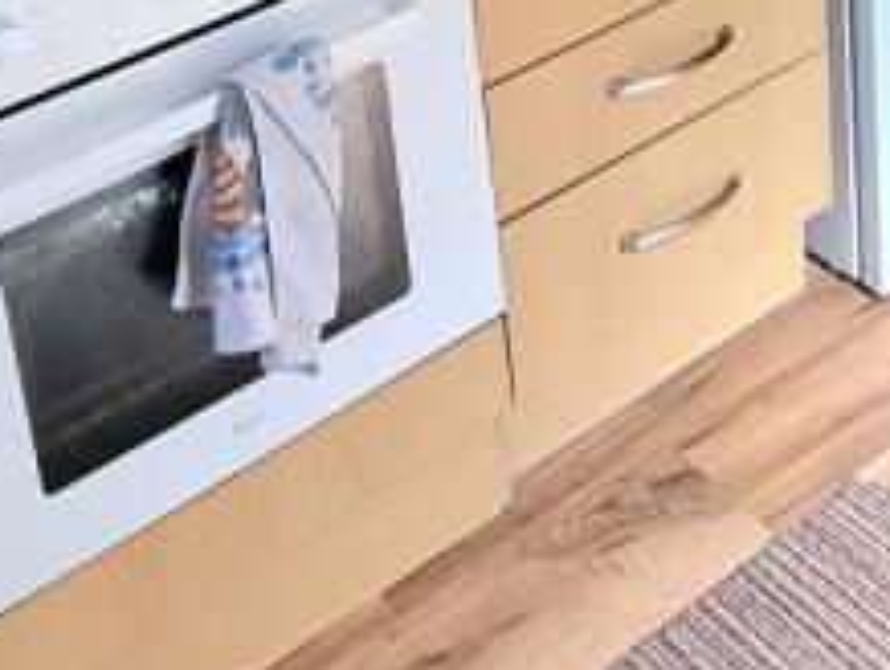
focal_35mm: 61
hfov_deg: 31.0
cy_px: -466
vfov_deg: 19.4
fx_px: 1570
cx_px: 690
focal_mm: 2.2
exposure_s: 1/102
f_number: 2.2
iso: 50
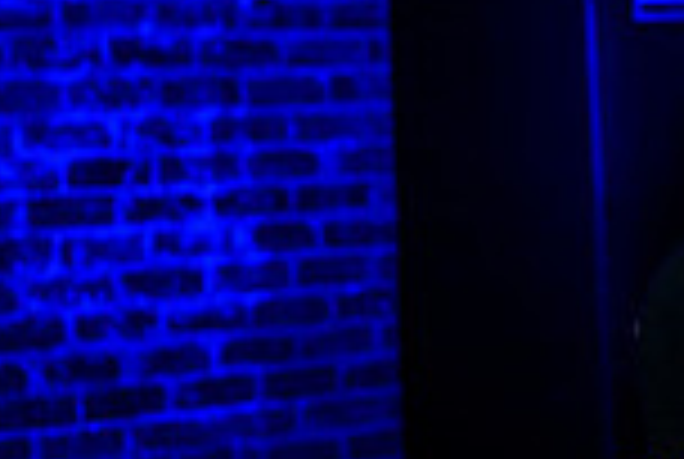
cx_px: 1233
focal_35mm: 160
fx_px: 3046
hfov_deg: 11.8
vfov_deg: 8.6
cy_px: 299
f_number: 2.8
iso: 6400
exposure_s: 1/125
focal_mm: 42
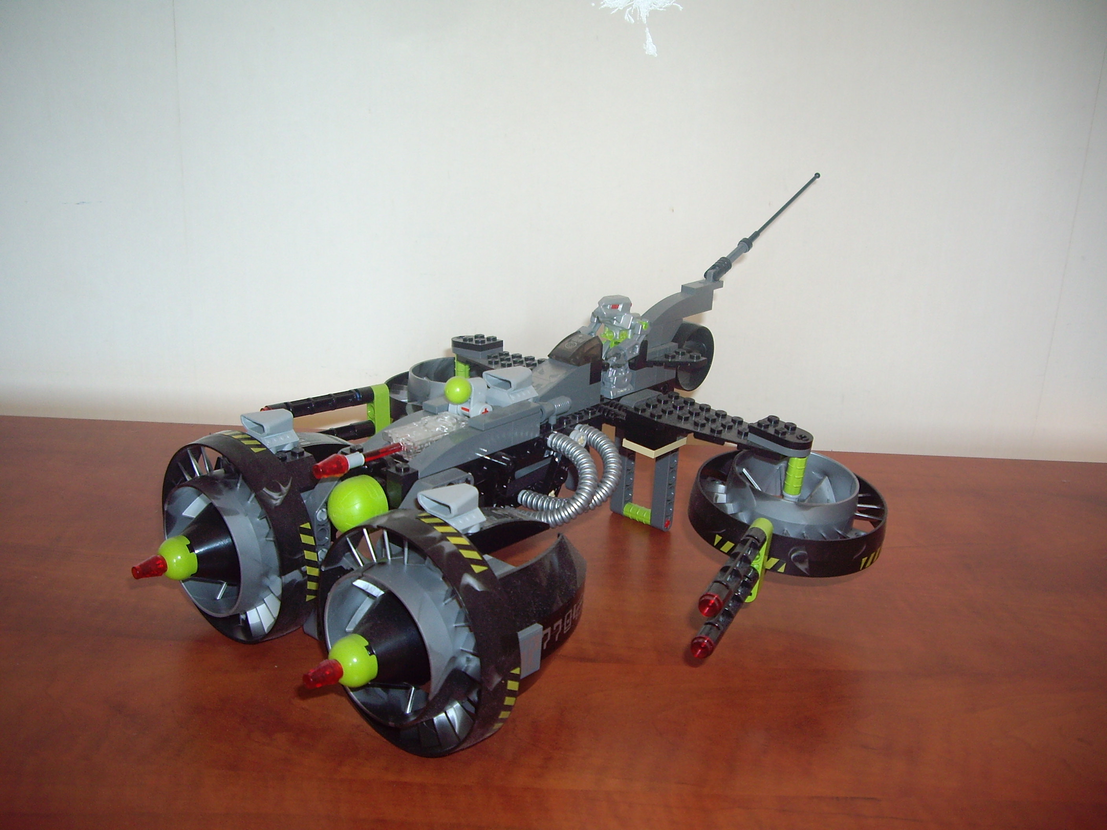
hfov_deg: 49.0
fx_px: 1215
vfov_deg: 37.7
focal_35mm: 38
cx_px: 554
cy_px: 415
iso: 100
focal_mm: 6.2
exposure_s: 1/60
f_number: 2.7
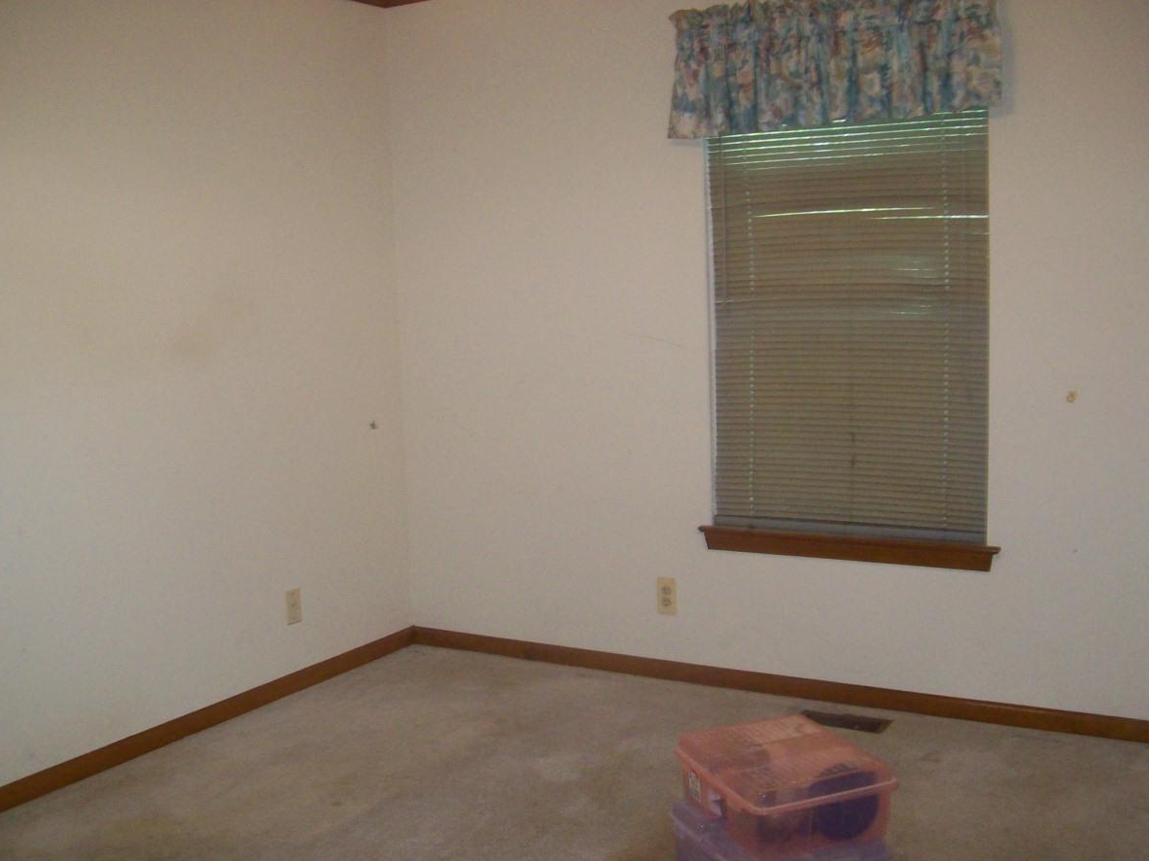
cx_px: 547
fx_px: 1294
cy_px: 451
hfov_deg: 47.9
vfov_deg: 36.8
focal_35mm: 39
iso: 200
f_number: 2.7
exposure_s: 1/64
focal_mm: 6
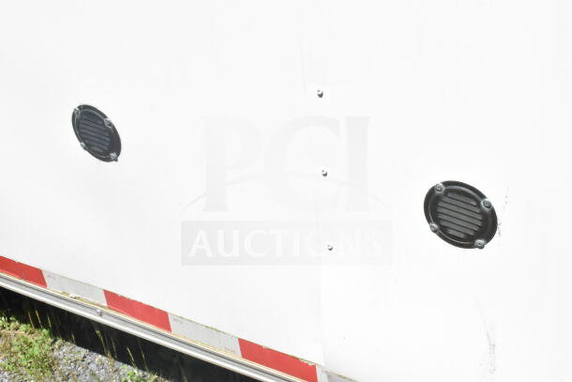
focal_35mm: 57
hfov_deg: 35.0
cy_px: 191
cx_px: 286
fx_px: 906
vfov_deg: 23.8
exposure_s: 1/1000
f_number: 16
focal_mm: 38
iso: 1600
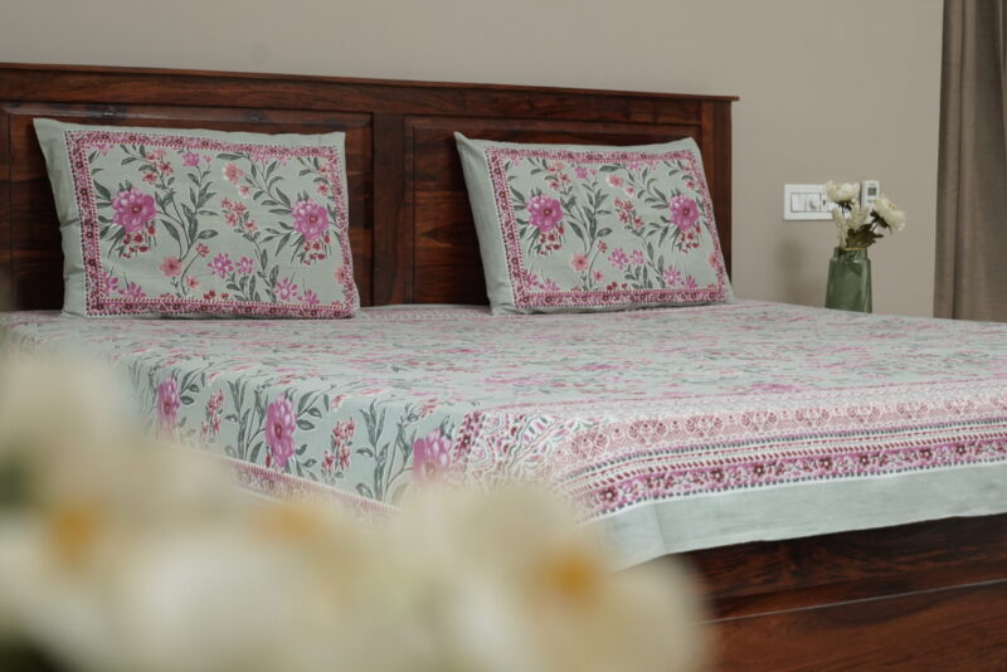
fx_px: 1791
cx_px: 504
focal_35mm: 64
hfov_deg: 31.4
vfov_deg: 21.3
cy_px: 336
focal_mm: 43
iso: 800
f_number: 6.3
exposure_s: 1/50
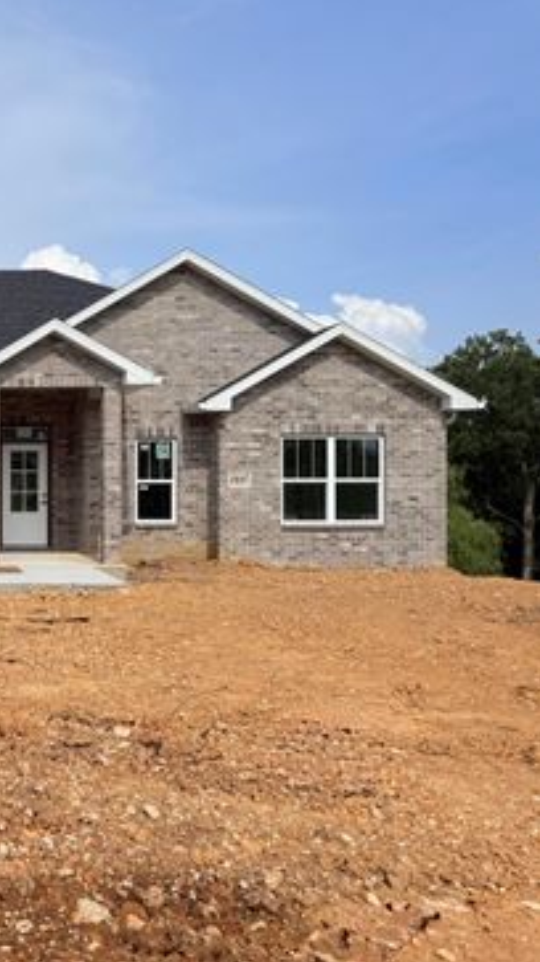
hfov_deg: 28.4
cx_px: -116
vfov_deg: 55.3
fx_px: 917
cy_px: 486
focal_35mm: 36
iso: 80
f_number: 1.78
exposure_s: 1/5319
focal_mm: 6.76
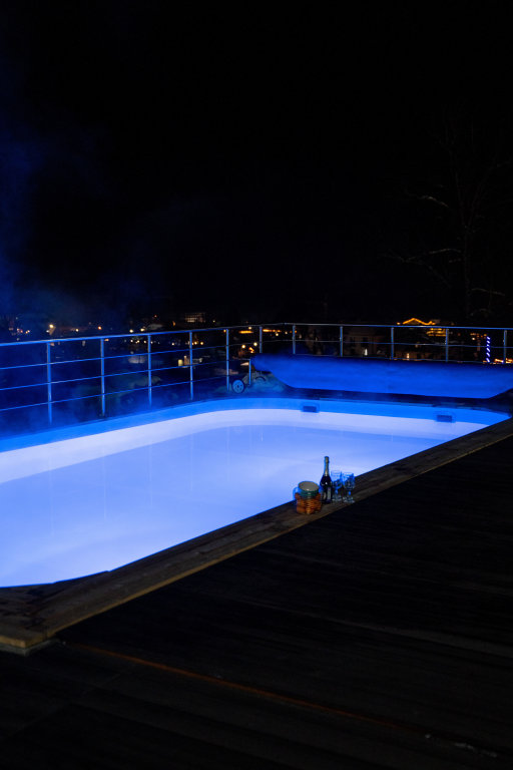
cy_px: 385
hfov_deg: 29.2
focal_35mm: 46
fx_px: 983
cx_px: 256
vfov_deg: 42.7
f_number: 2.8
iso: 2000
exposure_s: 1/80
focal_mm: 46
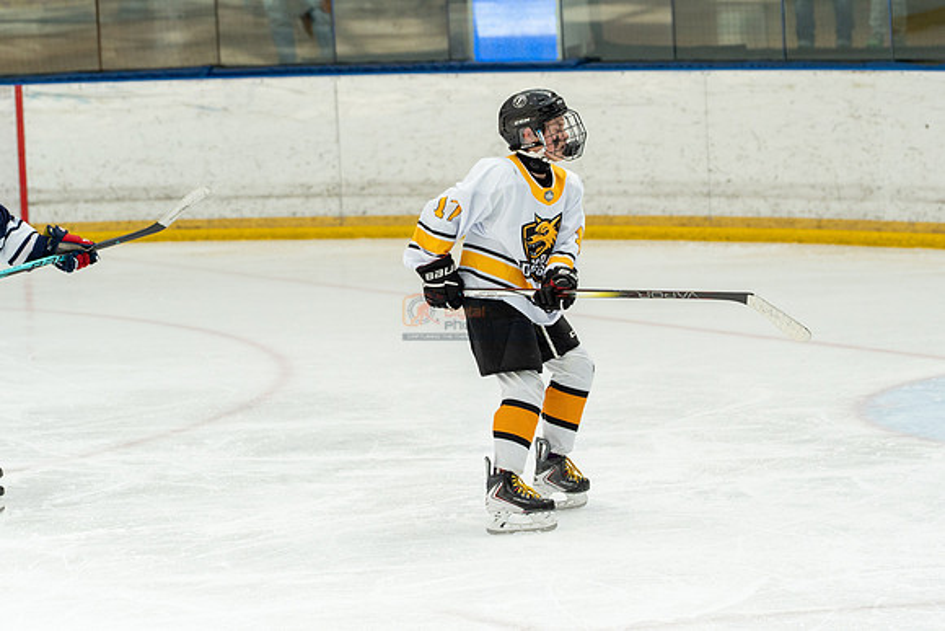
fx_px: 4175
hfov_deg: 12.9
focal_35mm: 159
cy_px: 316
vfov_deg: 8.6
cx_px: 472
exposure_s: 1/1600
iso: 800
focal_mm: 106
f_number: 3.5
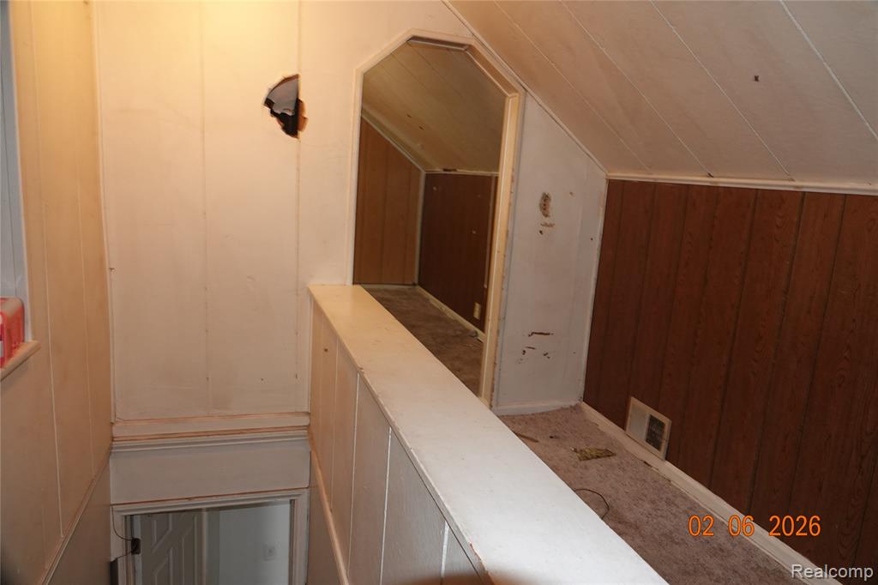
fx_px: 585
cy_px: 292
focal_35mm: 24
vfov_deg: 53.1
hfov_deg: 73.8
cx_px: 439
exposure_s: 1/30
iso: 400
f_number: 2.4
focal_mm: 8.8
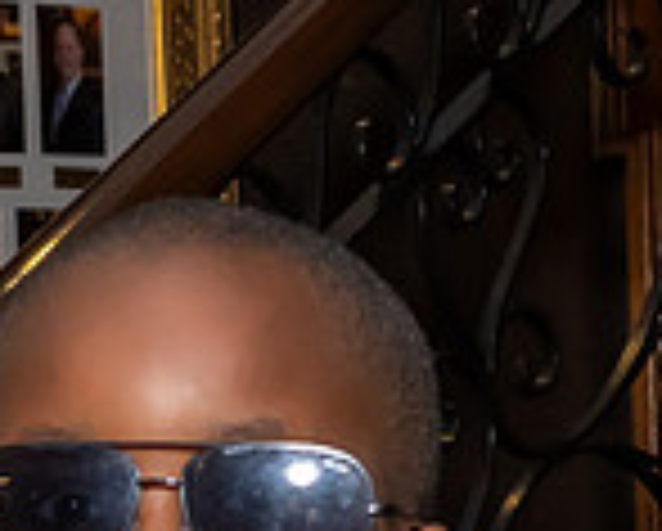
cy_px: 894
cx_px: -151
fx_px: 4610
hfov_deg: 8.1
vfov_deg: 6.5
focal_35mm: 235
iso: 640
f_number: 7.1
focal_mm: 34
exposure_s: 1/250
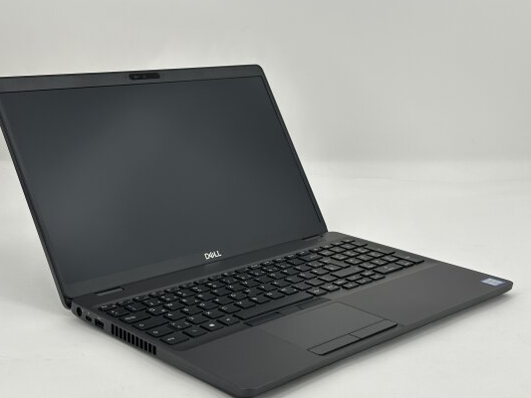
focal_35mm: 54
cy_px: 217
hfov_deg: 35.5
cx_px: 245
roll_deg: -0.6
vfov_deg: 27.0
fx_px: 829
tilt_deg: -13.5
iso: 64
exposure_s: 1/368
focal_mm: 6.86
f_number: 1.78
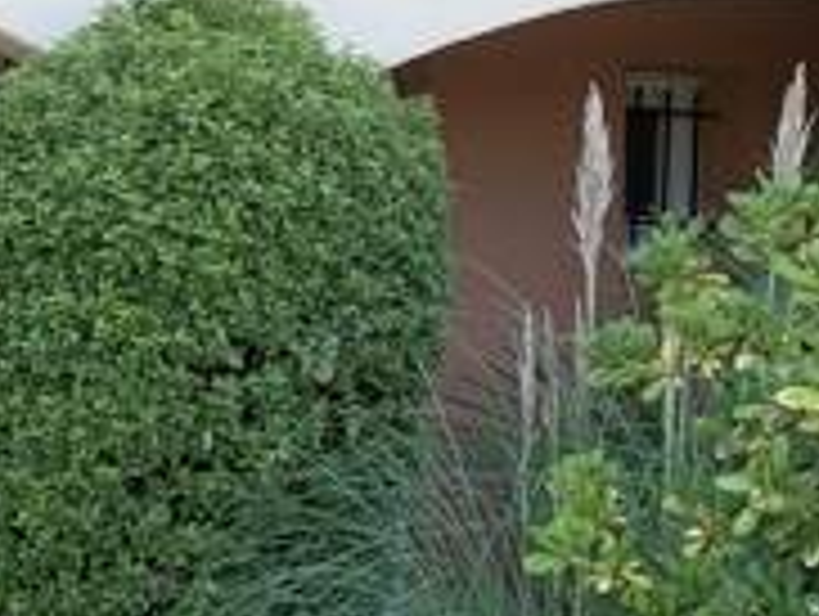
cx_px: -238
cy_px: 184
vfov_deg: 13.0
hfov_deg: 16.3
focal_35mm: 114
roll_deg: -3.9
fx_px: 2701
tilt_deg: +2.2
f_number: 1.8
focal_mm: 4.25
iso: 25
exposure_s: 1/193
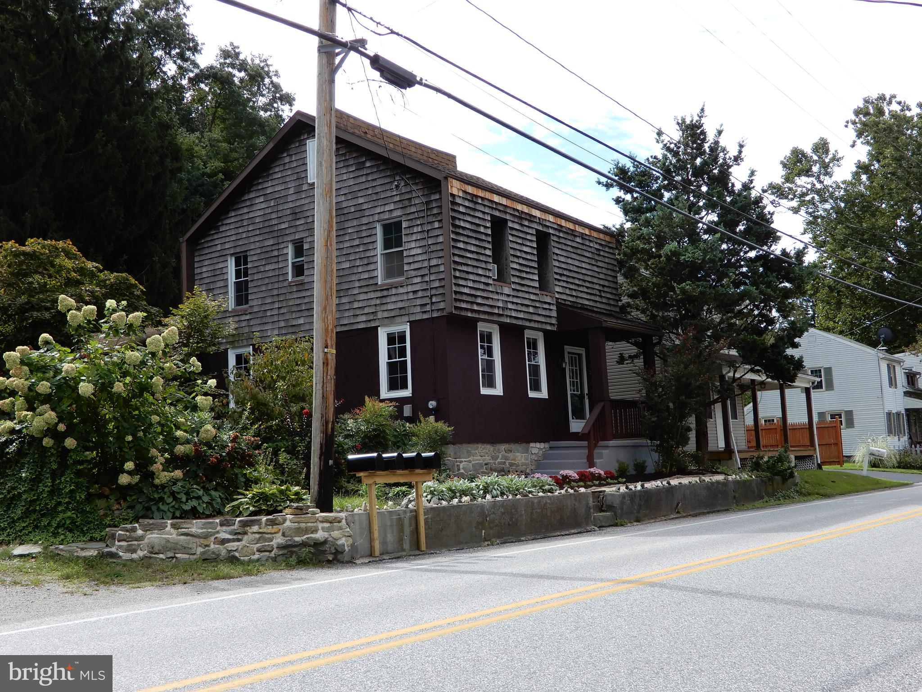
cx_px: 461
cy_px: 346
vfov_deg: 37.7
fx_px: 1012
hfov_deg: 49.0
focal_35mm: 38
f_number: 4
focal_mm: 6.8
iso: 80
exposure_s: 1/500
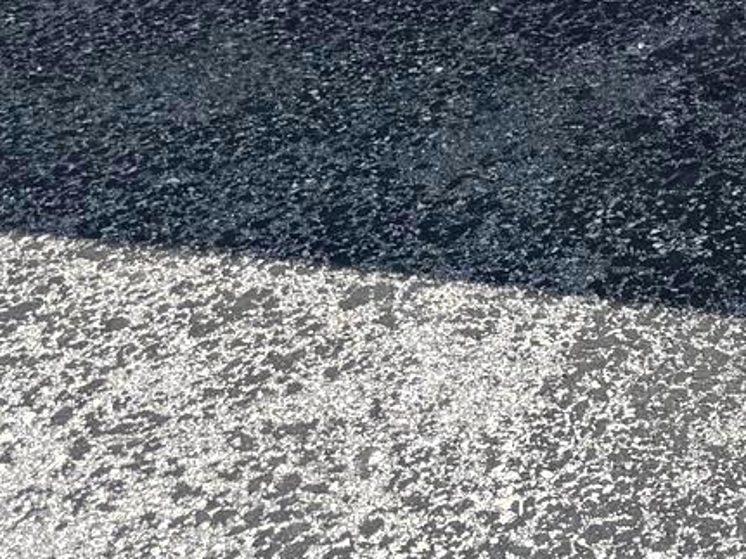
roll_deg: +0.5
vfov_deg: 11.8
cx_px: 1386
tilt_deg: -12.4
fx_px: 2456
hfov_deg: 14.8
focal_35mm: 114
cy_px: -509
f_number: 1.78
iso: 80
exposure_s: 1/3597
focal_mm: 6.76
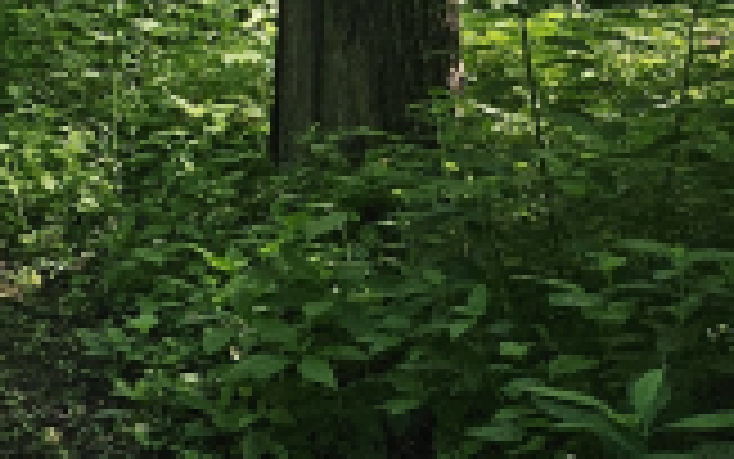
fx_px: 2001
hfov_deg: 17.4
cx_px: -543
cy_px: -338
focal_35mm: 100
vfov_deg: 12.1
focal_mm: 5.4
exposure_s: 1/359
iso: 64
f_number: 1.8
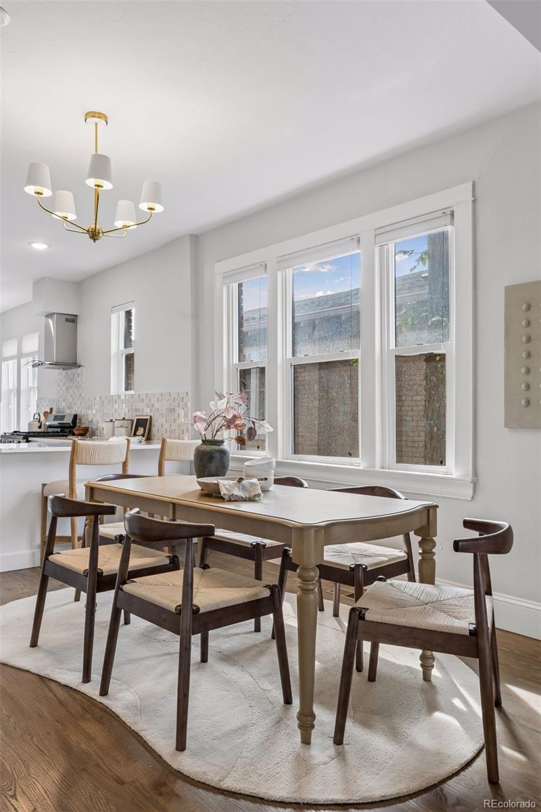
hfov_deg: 49.6
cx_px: 270
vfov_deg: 69.4
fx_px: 586
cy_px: 406
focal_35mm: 26
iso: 400
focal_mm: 26
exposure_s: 1/40
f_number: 9
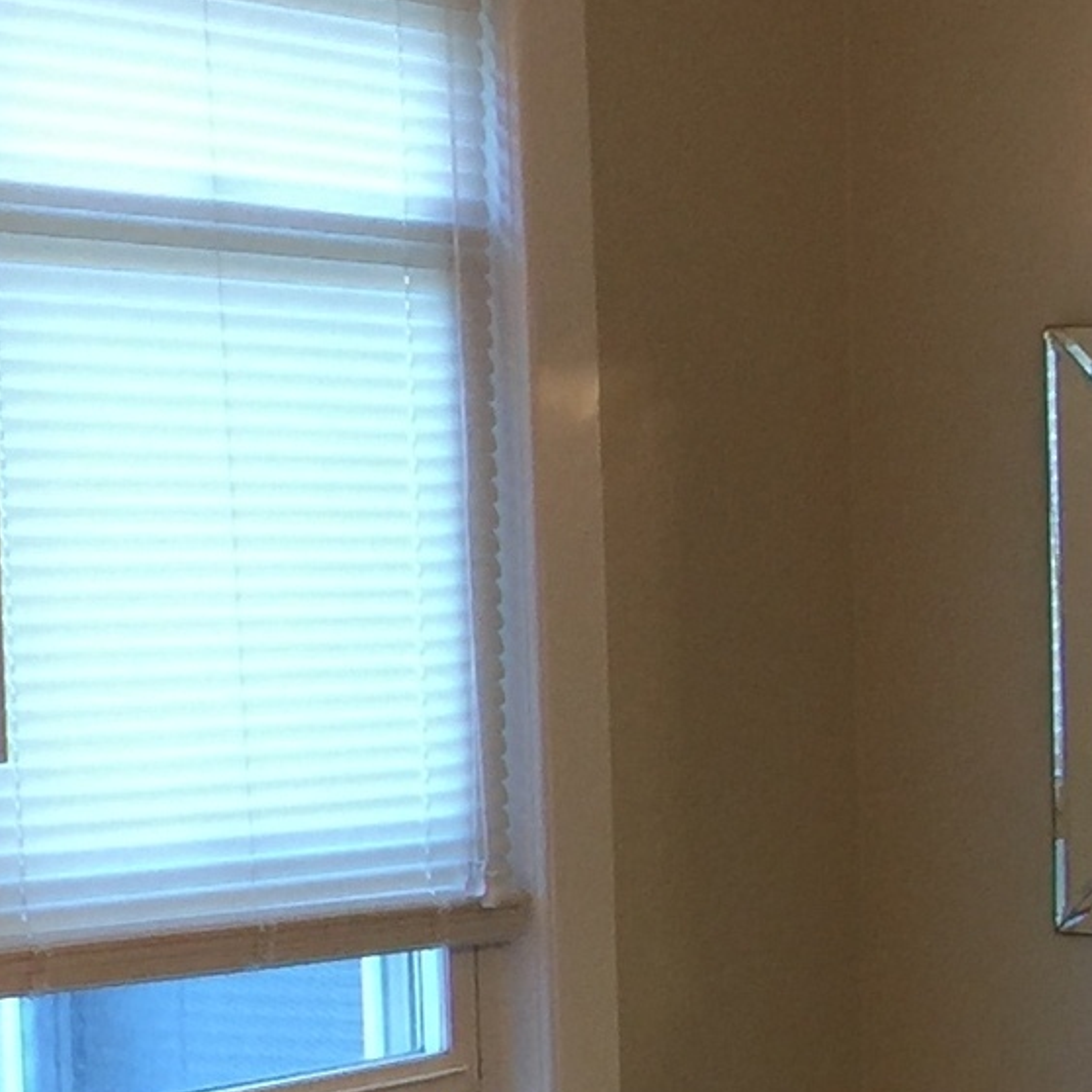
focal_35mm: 141
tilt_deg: -6.8
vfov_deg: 12.2
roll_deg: -1.4
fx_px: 5032
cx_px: 1595
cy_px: 1213
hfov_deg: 11.9
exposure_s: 1/15
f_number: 2.2
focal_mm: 4.15
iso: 40
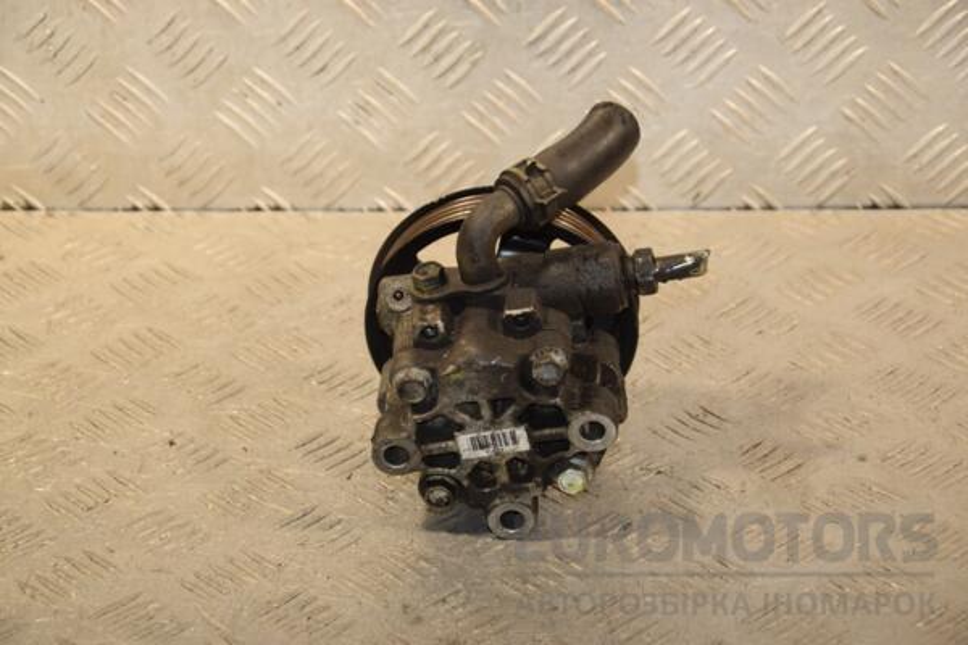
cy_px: 322
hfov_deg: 19.5
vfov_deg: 13.0
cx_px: 484
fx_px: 2823
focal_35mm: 105
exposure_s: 1/200
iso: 800
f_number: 6.3
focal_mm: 70
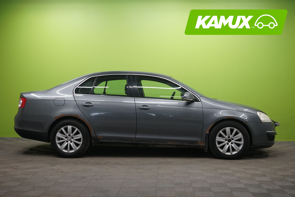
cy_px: 98
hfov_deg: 43.6
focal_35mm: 45
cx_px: 148
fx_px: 369
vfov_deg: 29.9
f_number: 8
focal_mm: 45
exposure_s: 1/20
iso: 1250
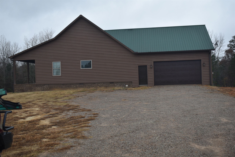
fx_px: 274
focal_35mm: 42
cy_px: 78
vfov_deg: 31.9
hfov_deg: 46.4
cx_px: 118
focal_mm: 28
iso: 100
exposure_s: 1/100
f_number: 5
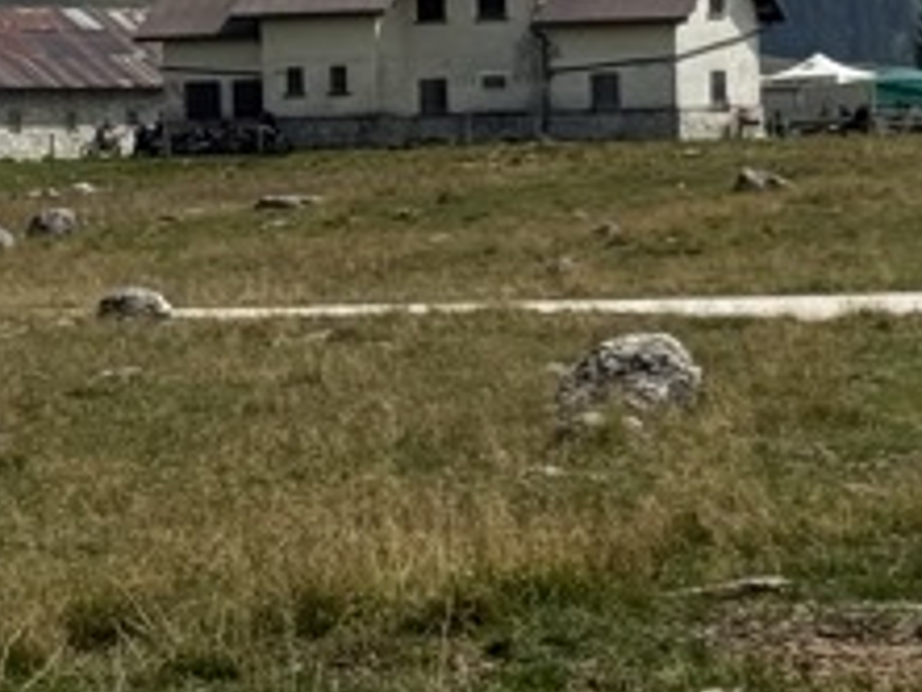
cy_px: 125
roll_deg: +1.1
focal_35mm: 222
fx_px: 5916
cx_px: 154
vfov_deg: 6.7
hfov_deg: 8.9
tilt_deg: +0.1
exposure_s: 1/7937
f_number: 1.78
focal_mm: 6.76
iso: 64
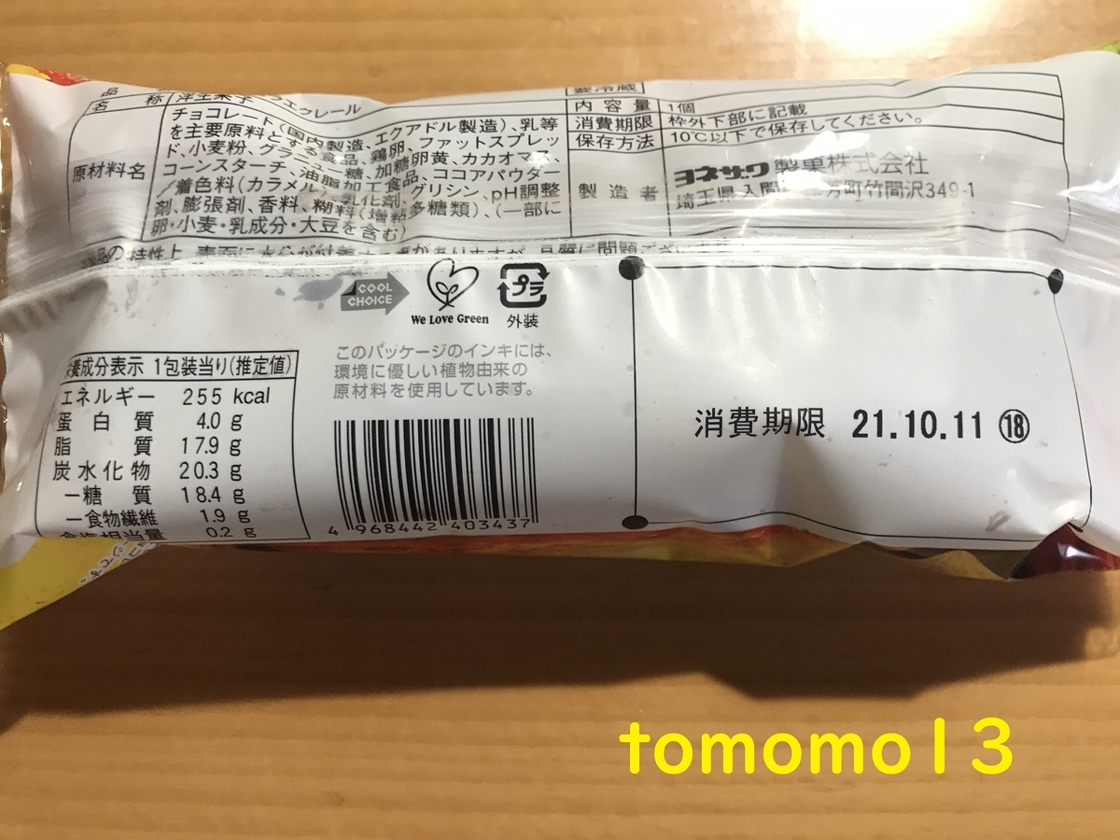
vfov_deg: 49.7
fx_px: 906
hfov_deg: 63.4
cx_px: 560
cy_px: 420
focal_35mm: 28
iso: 40
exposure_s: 1/24
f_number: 1.8
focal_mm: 3.99
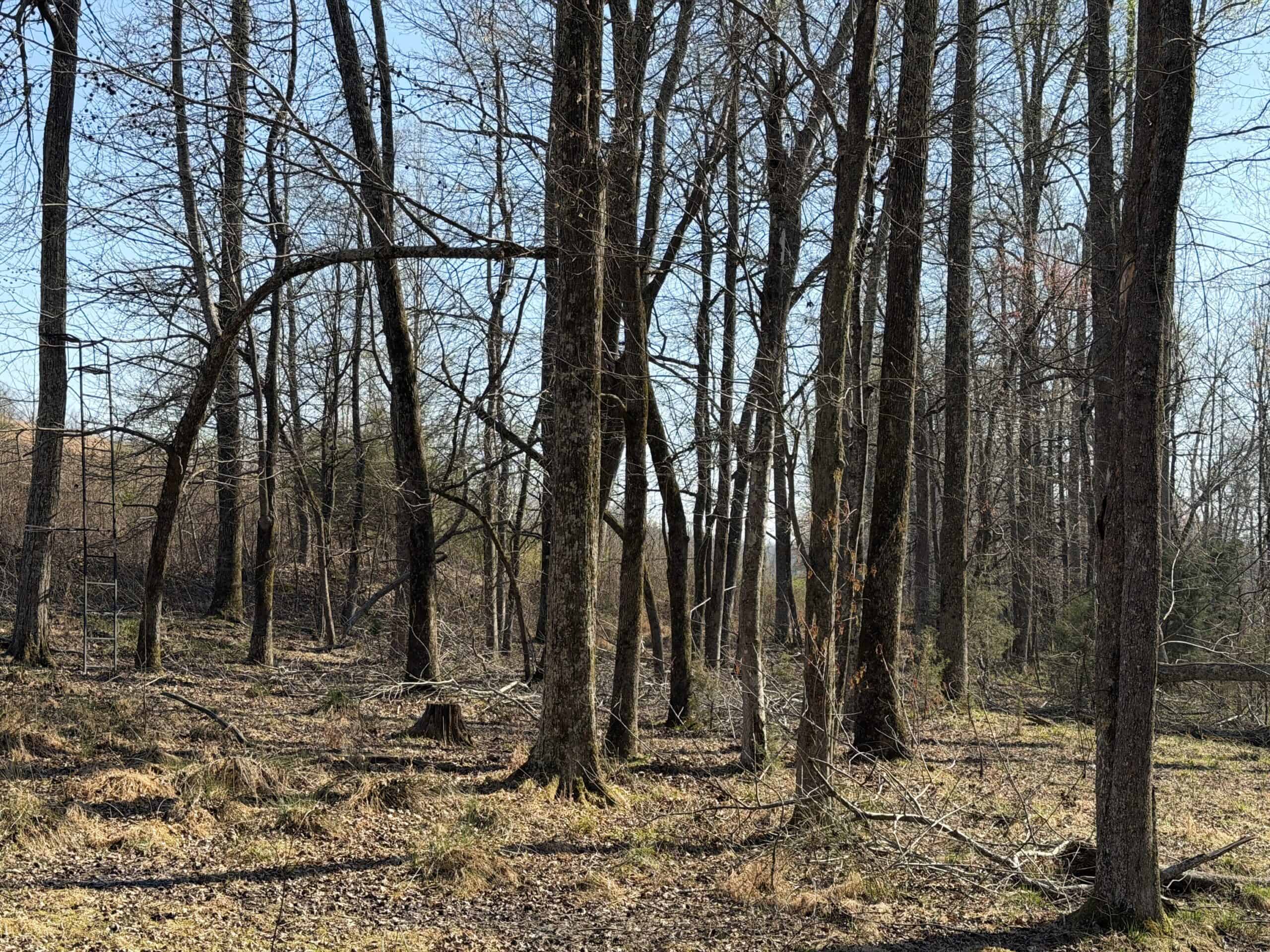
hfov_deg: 39.7
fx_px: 1761
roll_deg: +0.4
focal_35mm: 48
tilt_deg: +4.3
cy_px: 476
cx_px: 635
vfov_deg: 30.3
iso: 64
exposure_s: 1/1980
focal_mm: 6.76
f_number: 1.78
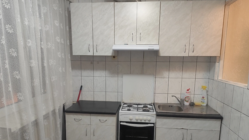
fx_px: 172
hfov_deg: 71.9
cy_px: 89
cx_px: 124
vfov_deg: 43.9
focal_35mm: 26
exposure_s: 1/50
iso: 1250
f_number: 1.65
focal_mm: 6.14
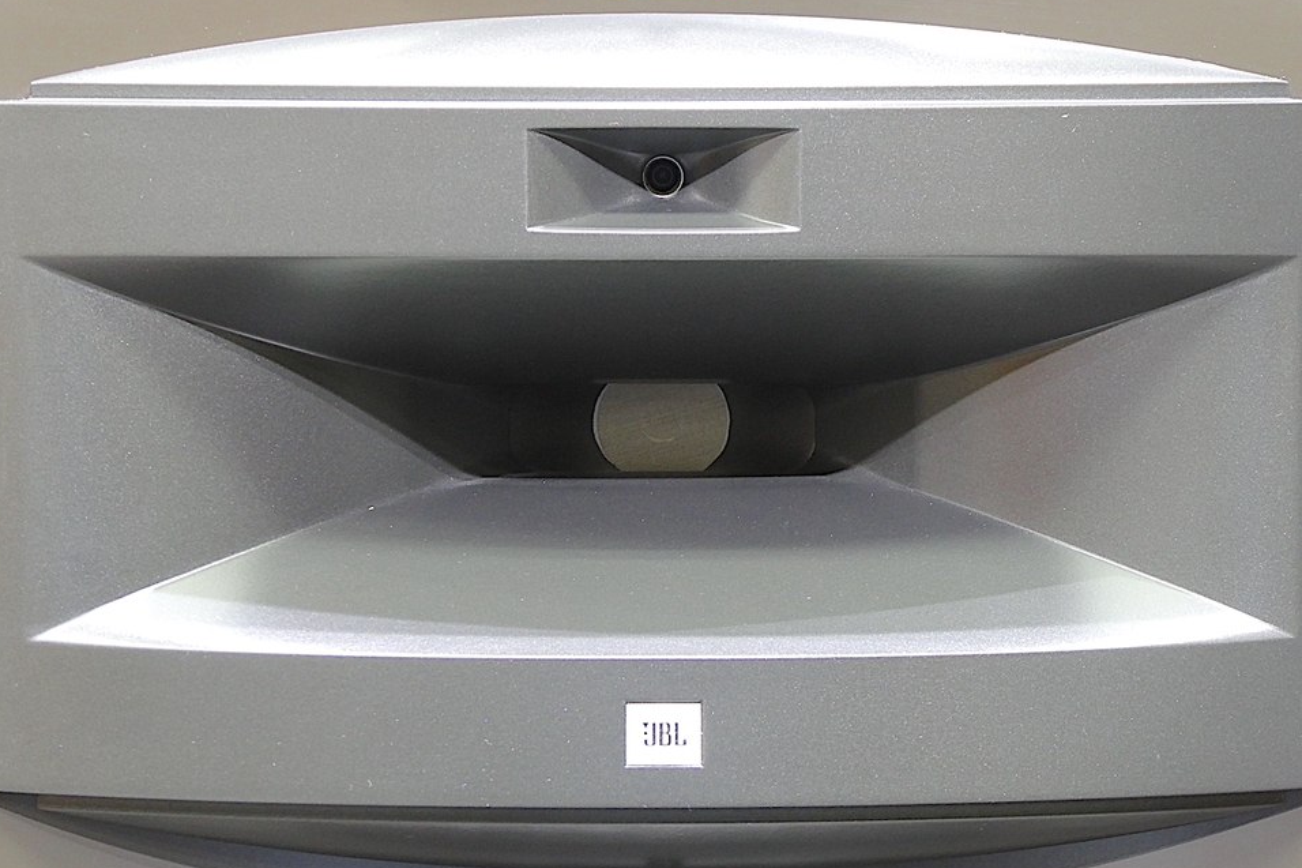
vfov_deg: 9.7
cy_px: 473
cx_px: 650
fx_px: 5098
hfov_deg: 14.6
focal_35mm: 141
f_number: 5.3
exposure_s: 1/1.3
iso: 200
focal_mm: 24.2
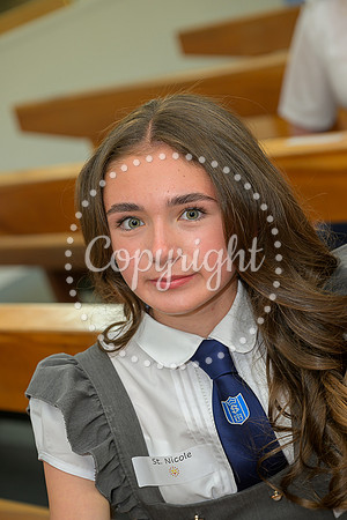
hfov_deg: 14.1
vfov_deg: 21.0
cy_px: 260
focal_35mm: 97
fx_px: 1402
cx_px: 174
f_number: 5.6
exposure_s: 1/30
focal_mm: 97
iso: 320
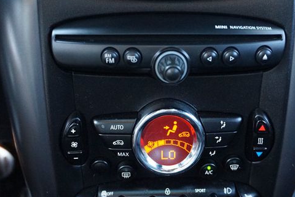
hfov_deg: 44.4
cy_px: 116
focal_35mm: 44
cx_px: 164
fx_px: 361
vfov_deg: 30.4
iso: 3200
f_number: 4
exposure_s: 1/40
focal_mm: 22
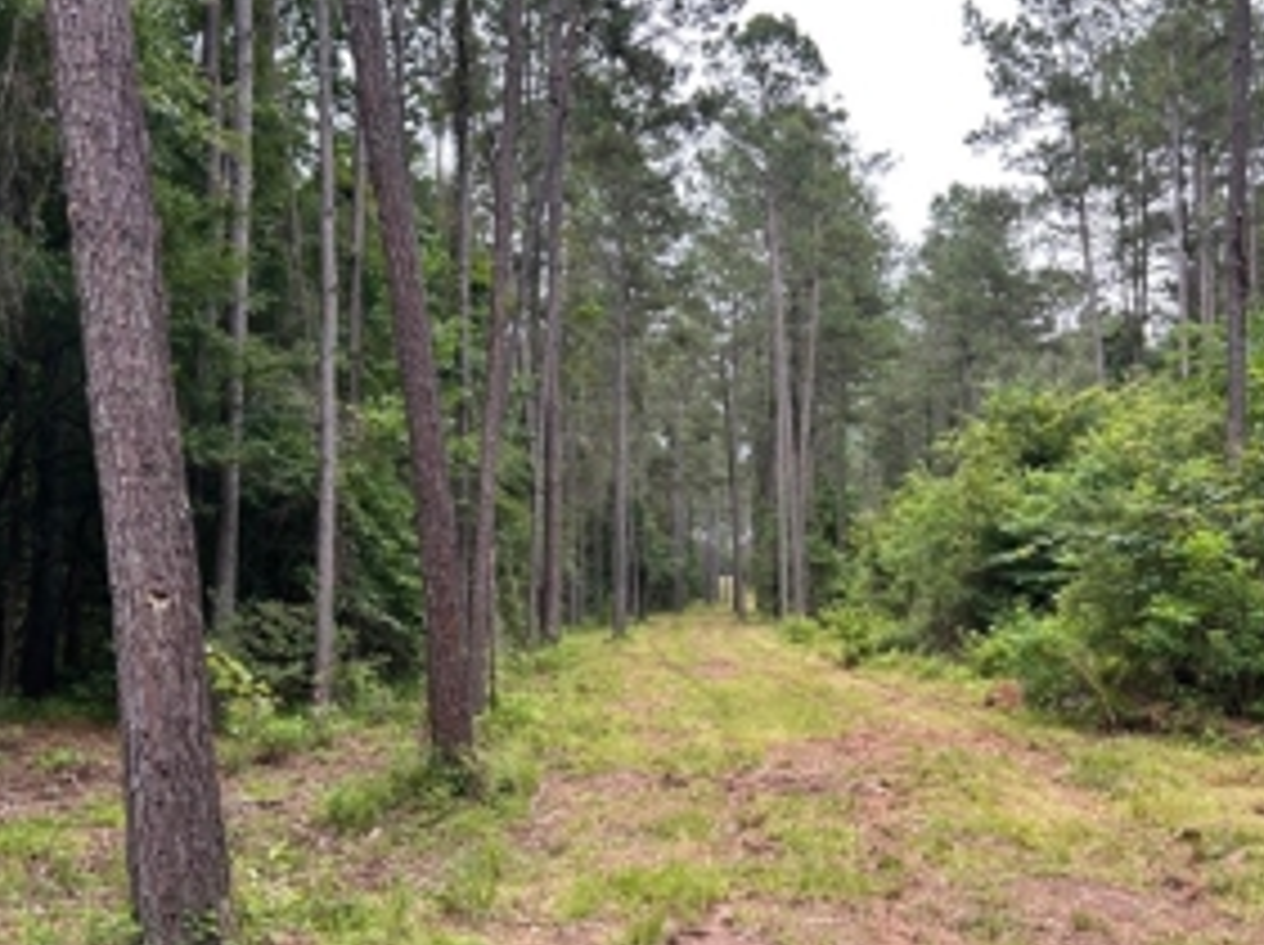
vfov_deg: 41.7
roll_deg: +0.4
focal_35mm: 34
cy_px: 502
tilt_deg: +3.9
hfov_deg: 53.9
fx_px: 1240
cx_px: 699
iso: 50
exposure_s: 1/418
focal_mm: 5.7
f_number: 1.5
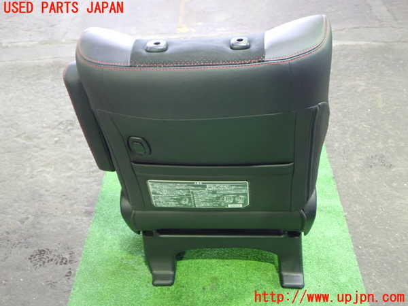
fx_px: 448
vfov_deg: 37.7
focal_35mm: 38
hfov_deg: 49.0
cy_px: 153
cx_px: 204
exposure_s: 1/10
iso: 800
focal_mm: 6.83
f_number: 2.7
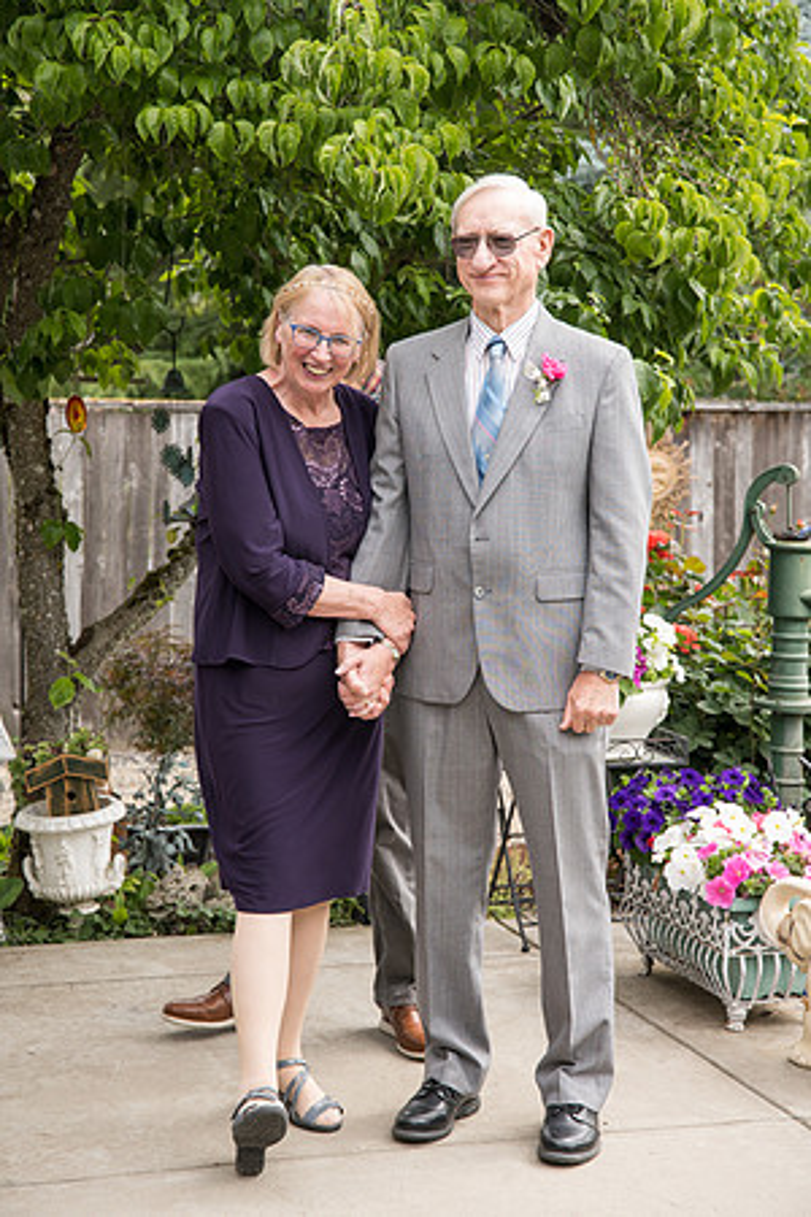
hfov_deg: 19.5
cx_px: 406
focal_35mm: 70
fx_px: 2365
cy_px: 608
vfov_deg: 28.8
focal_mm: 70
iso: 400
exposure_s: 1/500
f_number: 5
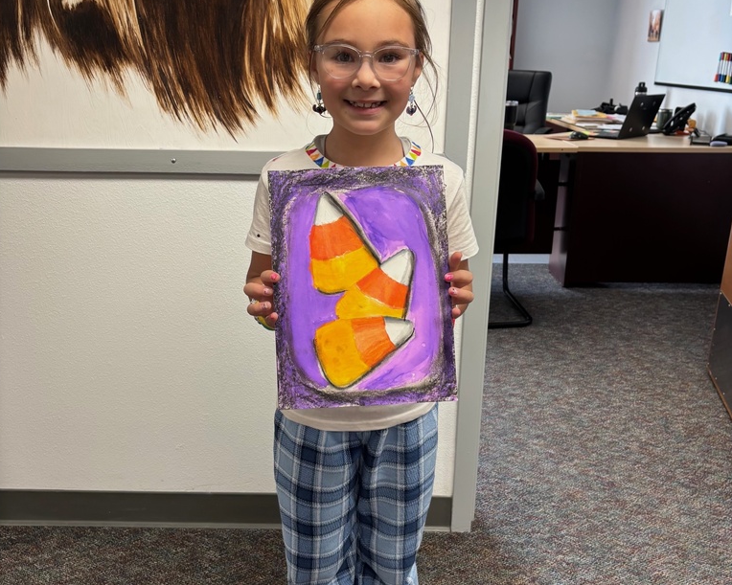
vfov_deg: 43.3
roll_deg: -1.6
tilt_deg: -19.4
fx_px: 736
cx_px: 365
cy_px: 309
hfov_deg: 52.8
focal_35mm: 34
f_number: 1.6
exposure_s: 1/60
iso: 100
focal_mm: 5.96
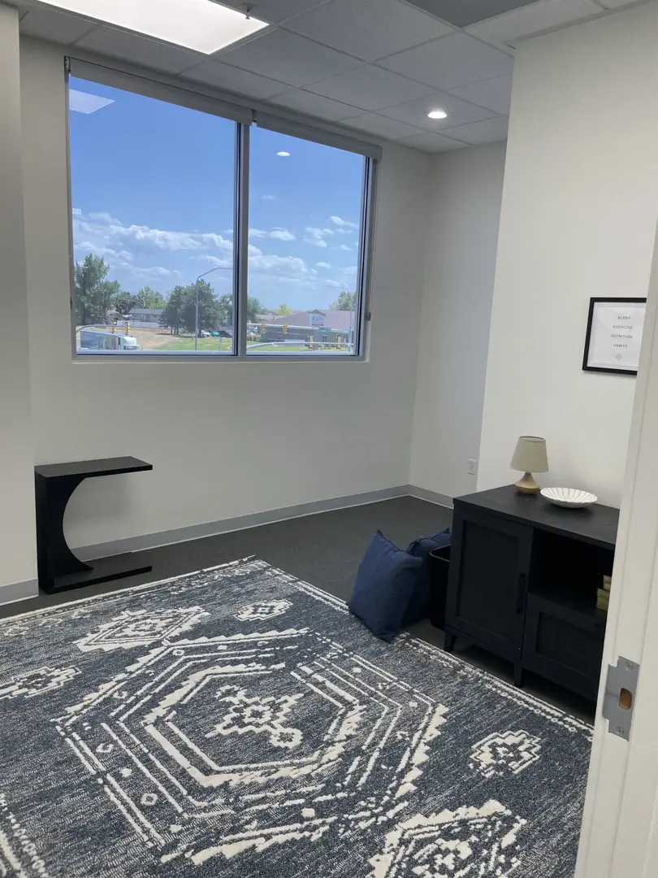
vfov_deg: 67.3
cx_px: 329
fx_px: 659
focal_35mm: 26
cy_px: 439
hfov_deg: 53.1
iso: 32
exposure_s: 1/145
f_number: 1.6
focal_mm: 4.2
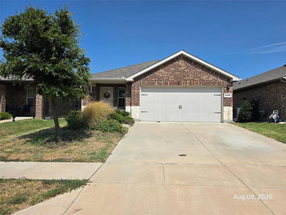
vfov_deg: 58.9
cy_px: 108
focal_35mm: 23
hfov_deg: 73.9
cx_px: 143
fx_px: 190
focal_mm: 6.3
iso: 64
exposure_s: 1/7944
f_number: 1.7
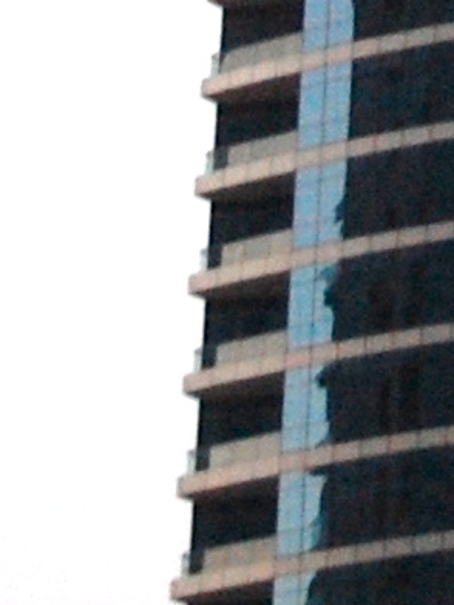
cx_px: 1104
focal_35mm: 354
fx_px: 6190
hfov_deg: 4.1
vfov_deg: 5.4
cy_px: -744
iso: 800
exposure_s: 1/25
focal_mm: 32
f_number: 4.5
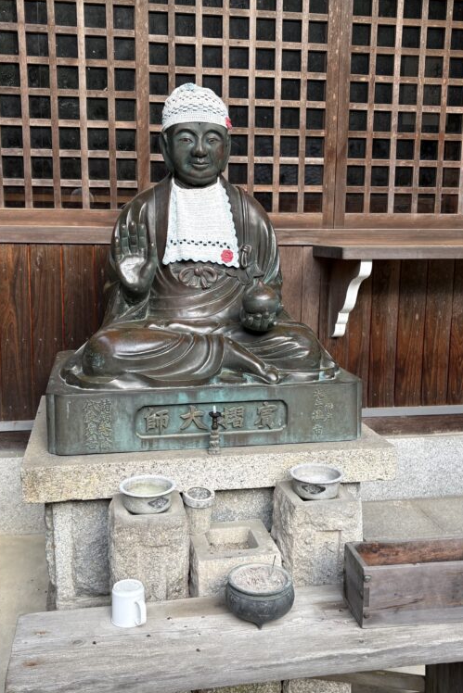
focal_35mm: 37
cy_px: 353
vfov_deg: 51.9
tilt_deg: -7.6
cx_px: 224
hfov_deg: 36.0
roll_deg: -0.8
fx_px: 713
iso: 50
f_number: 1.6
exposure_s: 1/363
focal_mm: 5.96
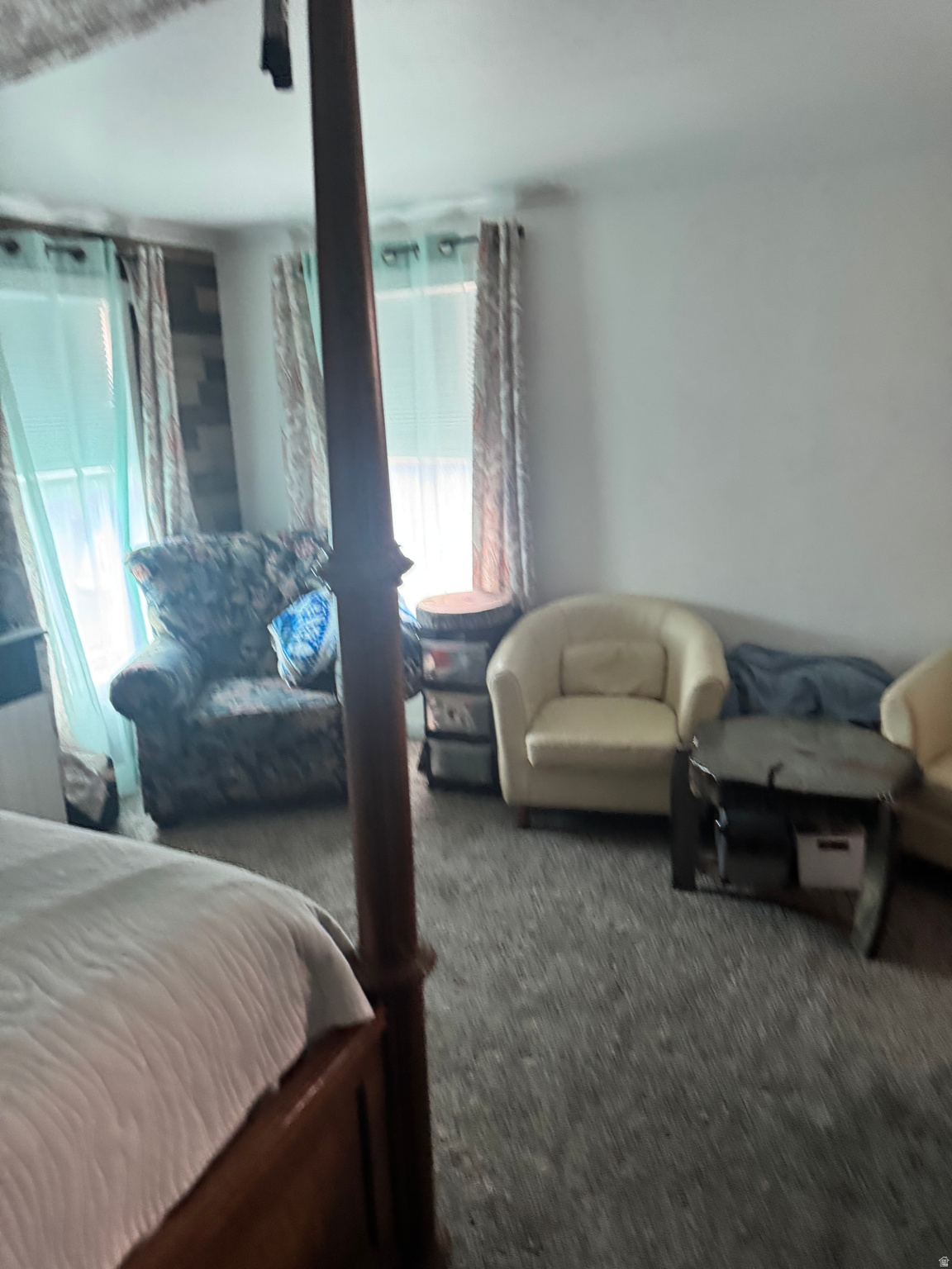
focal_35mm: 24
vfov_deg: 71.6
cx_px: 476
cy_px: 634
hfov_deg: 56.8
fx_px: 880
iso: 640
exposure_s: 1/40
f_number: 1.78
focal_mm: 6.76
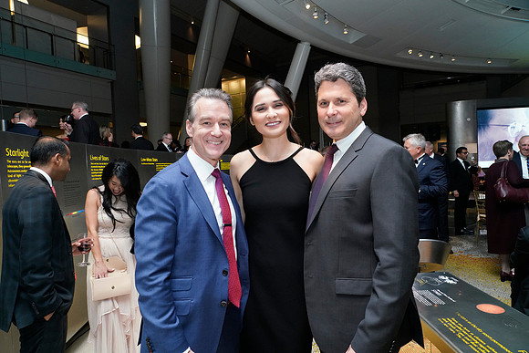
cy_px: 176
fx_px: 353
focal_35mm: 24
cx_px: 264
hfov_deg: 73.7
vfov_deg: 53.2
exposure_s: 1/125
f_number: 8
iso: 5000
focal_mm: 24
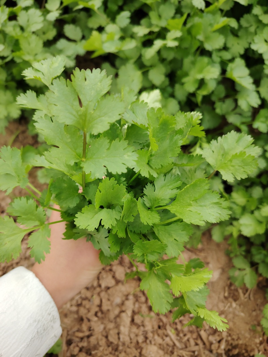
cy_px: 178
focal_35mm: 24
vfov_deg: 71.6
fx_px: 248
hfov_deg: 56.8
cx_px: 134
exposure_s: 1/900
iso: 294
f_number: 1.75
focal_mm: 5.25
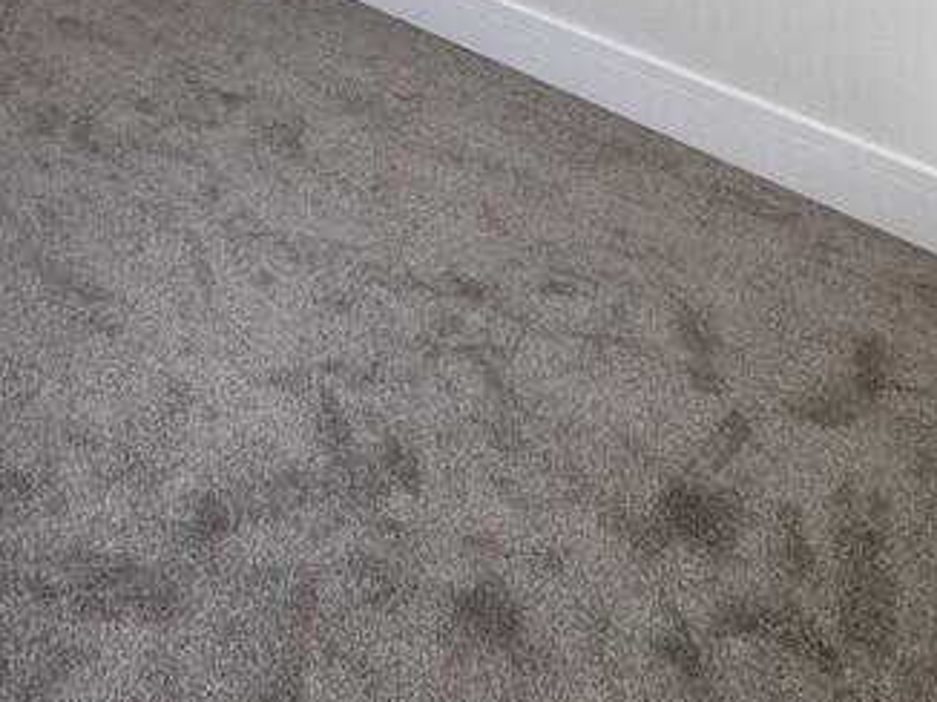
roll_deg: -0.1
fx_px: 1190
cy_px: -314
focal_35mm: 44
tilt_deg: -12.2
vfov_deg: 25.7
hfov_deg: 36.4
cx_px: -95
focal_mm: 2.22
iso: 64
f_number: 2.2
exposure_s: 1/99
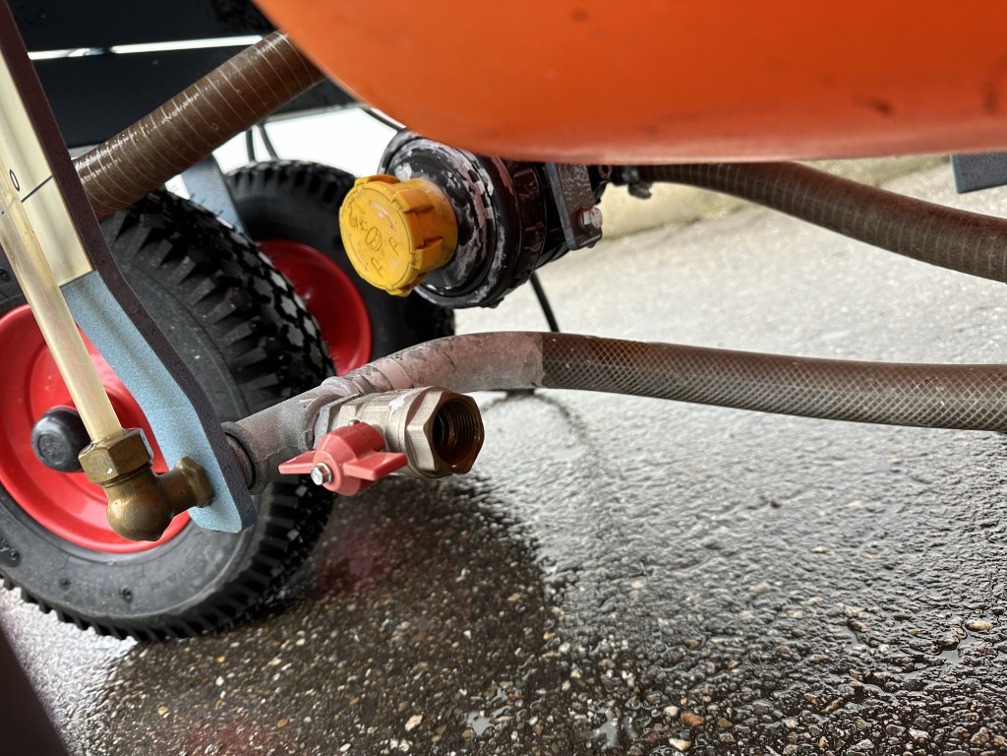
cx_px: 504
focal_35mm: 24
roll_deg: +17.8
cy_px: 378
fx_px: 698
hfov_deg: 71.6
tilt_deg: -13.3
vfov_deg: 56.8
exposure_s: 1/121
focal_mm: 6.86
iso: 125
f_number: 1.78
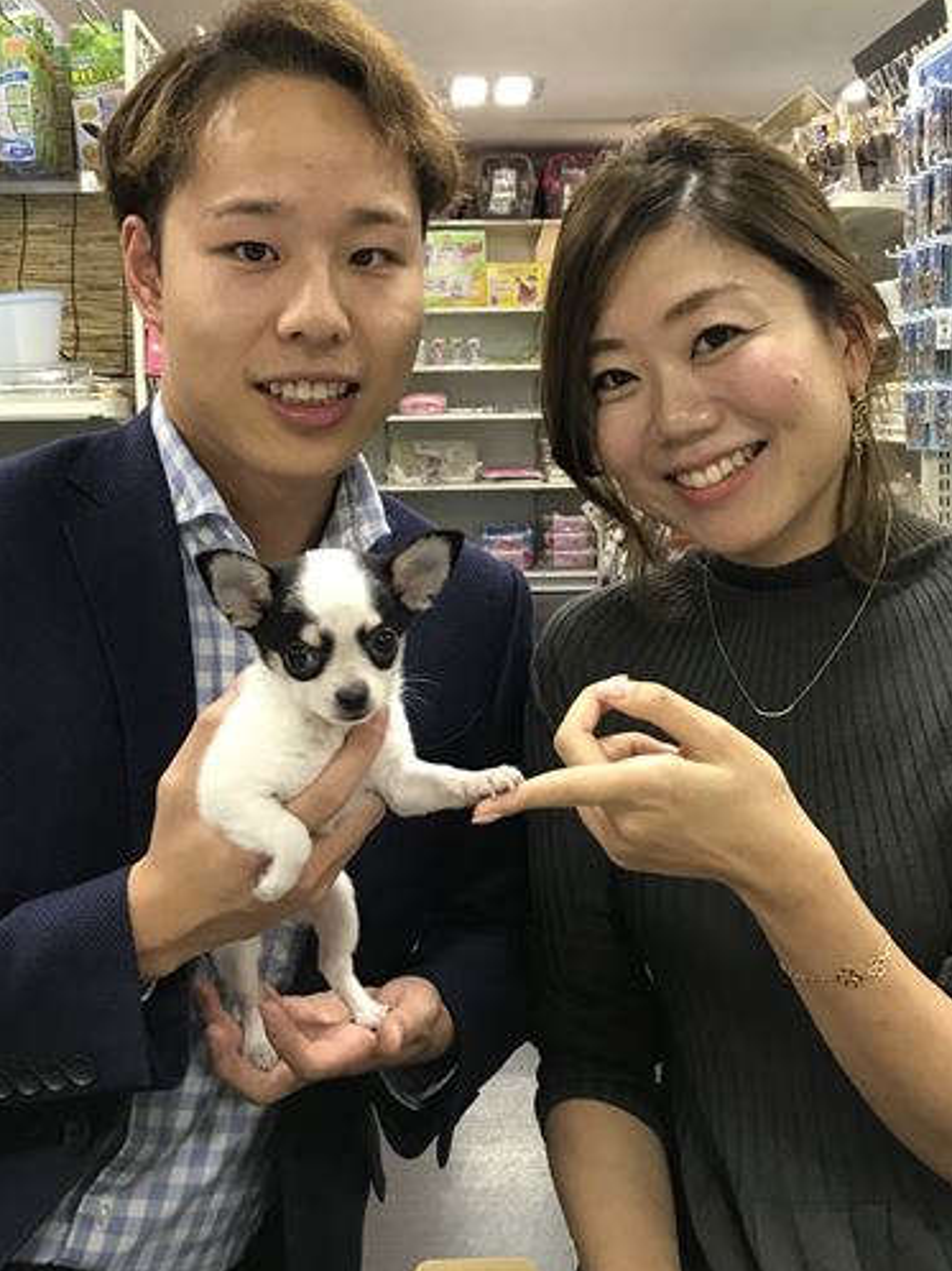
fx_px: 1652
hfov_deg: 32.2
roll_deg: +2.3
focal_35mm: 45
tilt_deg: -4.7
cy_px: 561
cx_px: 475
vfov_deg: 42.0
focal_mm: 3.99
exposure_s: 1/25
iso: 40
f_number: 1.8
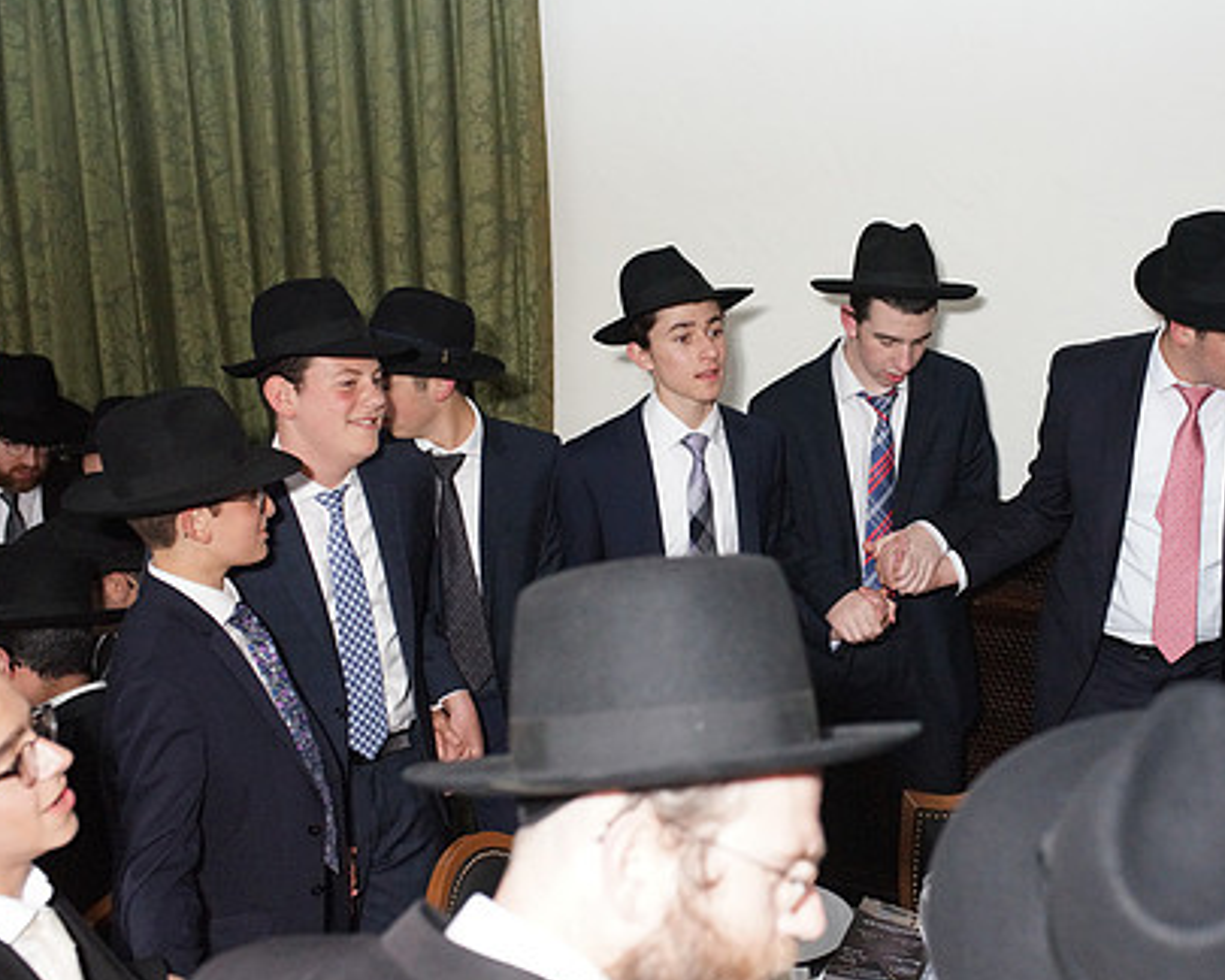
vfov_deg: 32.1
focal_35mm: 47
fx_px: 1704
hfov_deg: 38.9
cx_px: 859
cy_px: 488
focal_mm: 35
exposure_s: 1/80
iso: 3200
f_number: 3.5
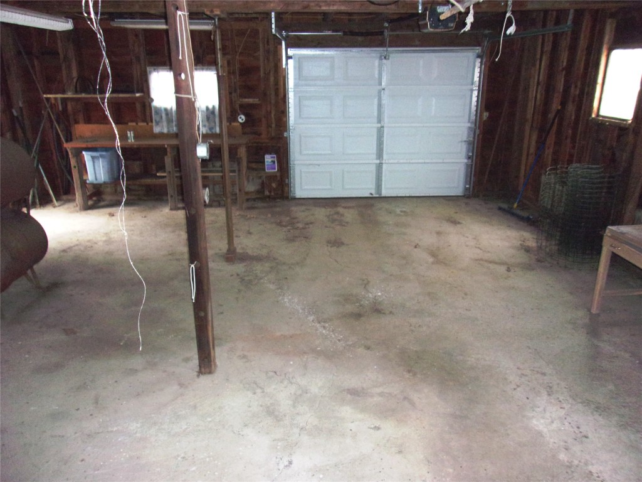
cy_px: 241
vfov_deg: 51.4
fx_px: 501
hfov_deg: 65.3
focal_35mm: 27
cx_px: 321
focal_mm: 4.9
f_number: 3
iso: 500
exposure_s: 1/34
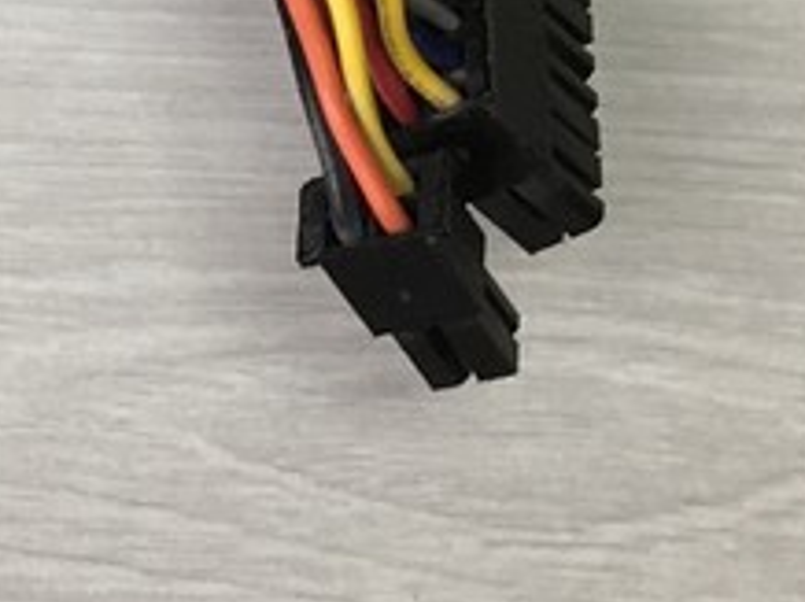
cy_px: -517
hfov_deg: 9.2
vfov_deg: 7.5
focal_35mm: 192
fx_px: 4460
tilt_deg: -71.9
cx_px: -1152
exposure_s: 1/50
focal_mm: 4.15
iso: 25
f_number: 2.2
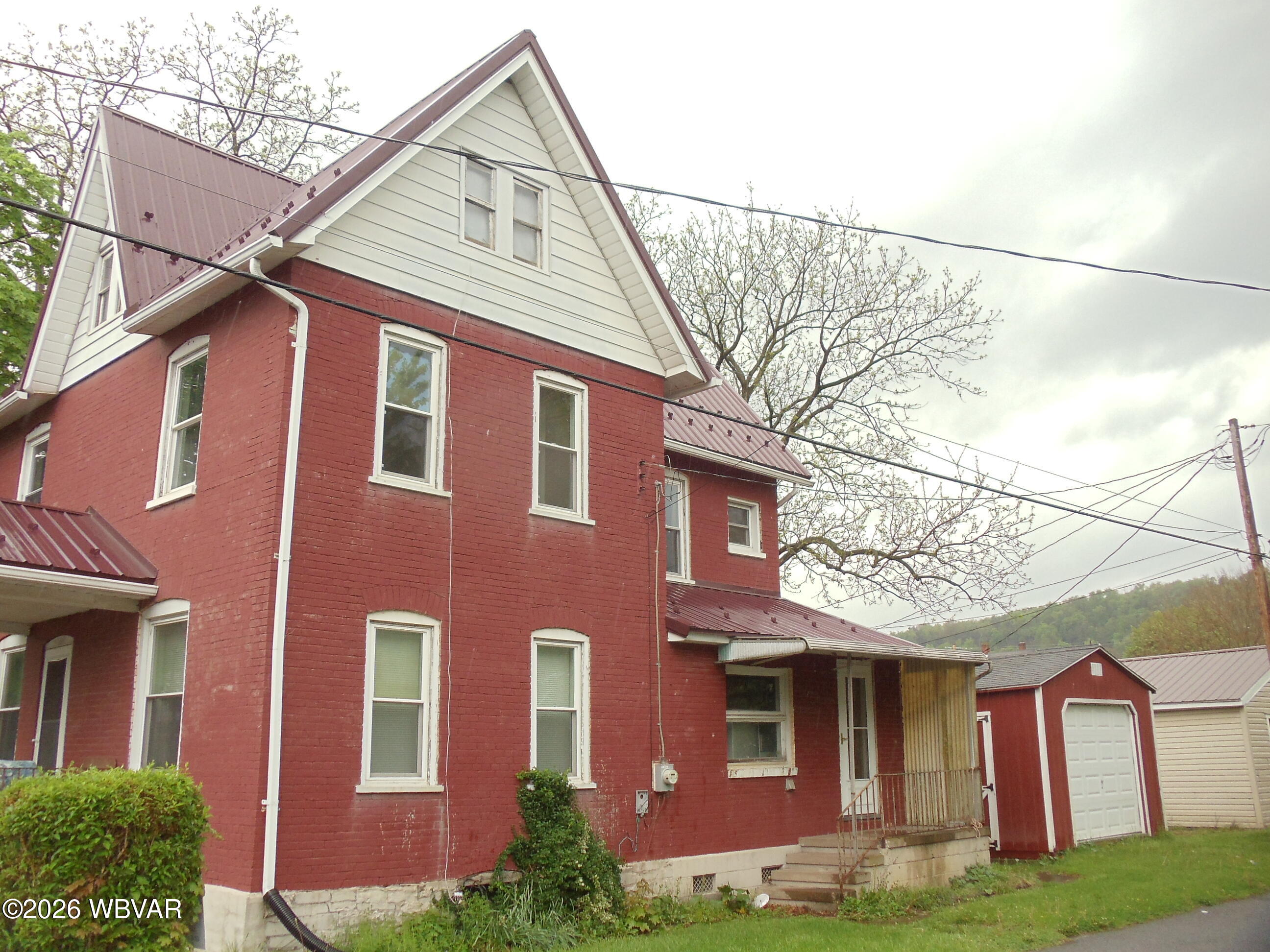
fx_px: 1614
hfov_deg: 42.9
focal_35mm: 44
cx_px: 635
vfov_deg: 32.9
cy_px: 476
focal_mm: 6
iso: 200
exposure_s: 1/100
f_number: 3.5
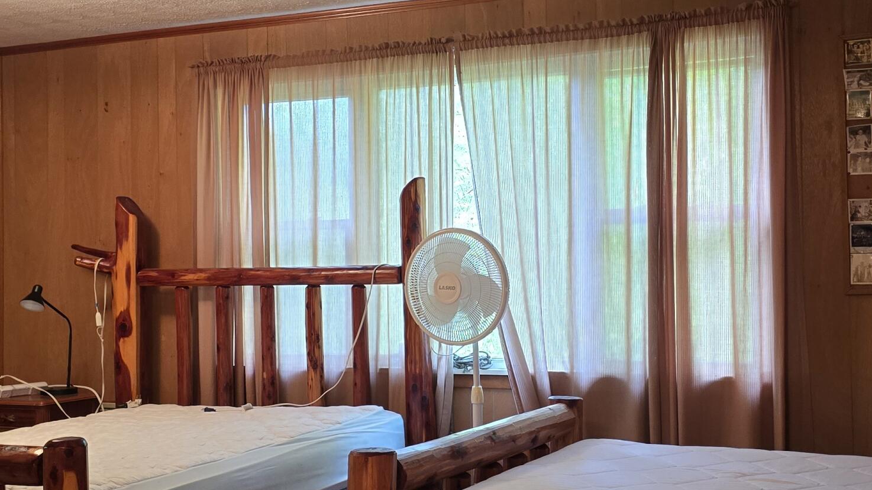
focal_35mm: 51
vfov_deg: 23.5
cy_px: 229
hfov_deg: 40.6
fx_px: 1179
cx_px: 471
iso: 400
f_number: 1.7
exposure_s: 1/120
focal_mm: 6.3
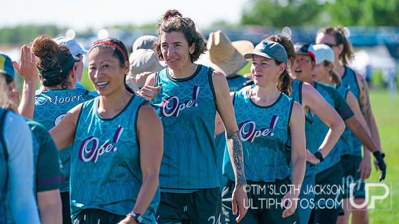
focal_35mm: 211
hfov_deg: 10.2
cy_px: 92
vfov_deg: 5.8
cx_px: 200
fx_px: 2232
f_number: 3.5
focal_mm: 200
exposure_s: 1/3200
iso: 400
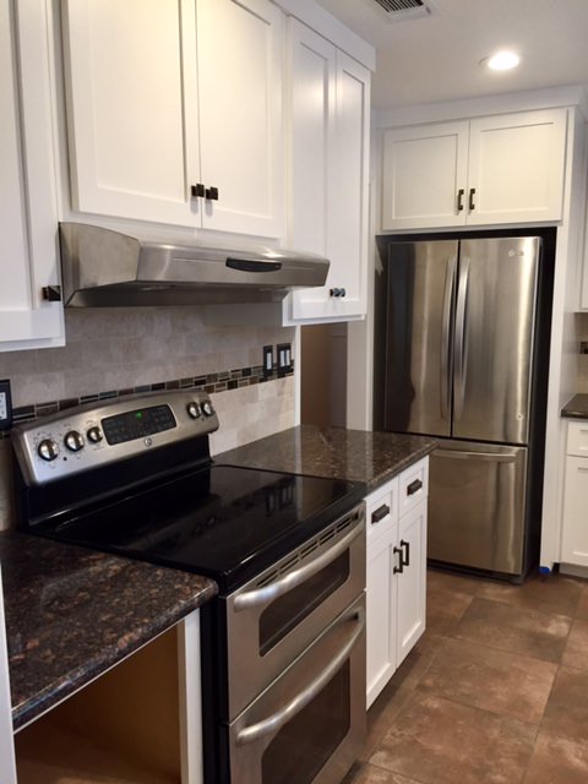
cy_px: 392
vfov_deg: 61.7
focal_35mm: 29
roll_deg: +0.6
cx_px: 294
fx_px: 657
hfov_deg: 48.2
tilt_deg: -7.8
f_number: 2.2
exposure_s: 1/30
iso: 50
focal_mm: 4.15
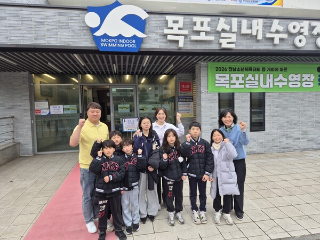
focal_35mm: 23
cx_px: 160
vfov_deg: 58.9
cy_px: 120
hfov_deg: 73.9
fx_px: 213
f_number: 1.8
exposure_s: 1/176
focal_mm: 5.4
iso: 25
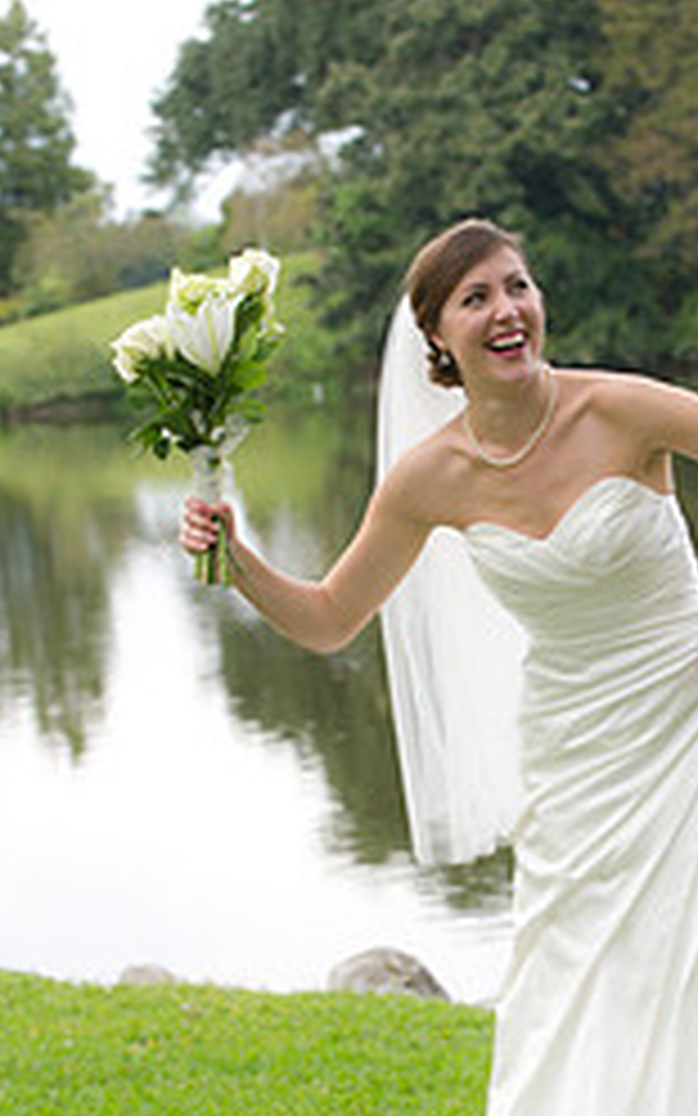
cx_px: 507
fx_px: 4839
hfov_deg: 8.2
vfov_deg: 13.2
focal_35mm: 159
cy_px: 680
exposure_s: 1/200
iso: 320
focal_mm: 86
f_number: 4.5
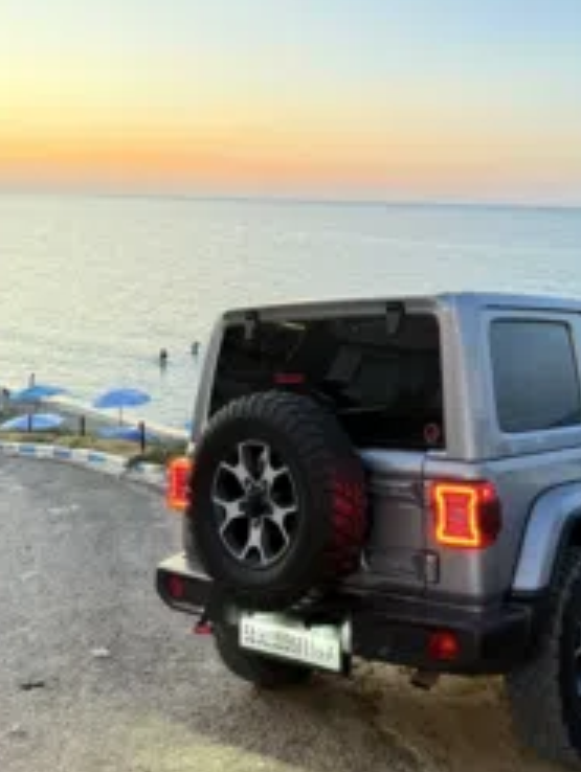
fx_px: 871
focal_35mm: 39
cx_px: 355
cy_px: 245
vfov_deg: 46.9
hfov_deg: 36.7
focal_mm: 6.76
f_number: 1.78
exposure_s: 1/33
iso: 640
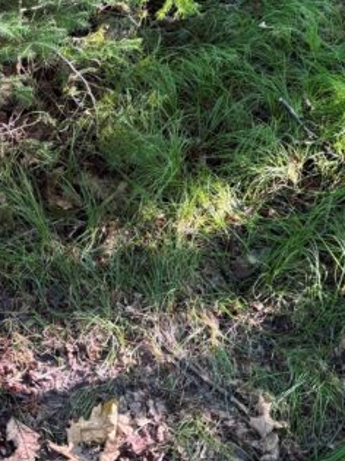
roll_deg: -0.5
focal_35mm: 66
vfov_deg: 28.8
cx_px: 3
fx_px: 878
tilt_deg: -29.0
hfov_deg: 21.5
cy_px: 92
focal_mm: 5.96
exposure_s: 1/60
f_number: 1.6
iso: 250
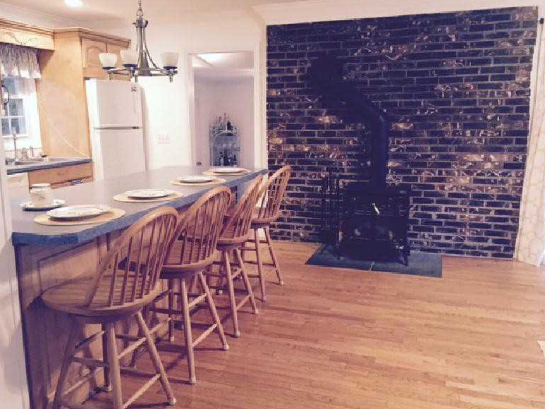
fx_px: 472
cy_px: 204
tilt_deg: -10.3
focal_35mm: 30
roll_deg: -0.2
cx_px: 272
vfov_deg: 46.8
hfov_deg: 60.0
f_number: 2.2
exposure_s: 1/20
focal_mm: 4.15
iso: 250
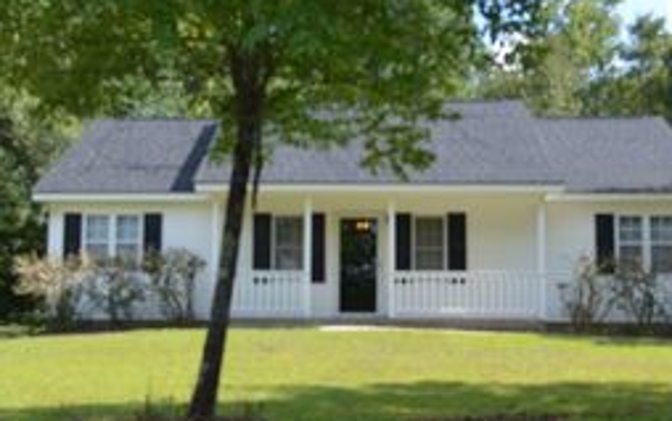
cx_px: 320
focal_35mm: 60
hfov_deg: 34.0
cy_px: 218
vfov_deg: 21.7
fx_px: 1099
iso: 125
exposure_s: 1/500
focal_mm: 20
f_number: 3.8
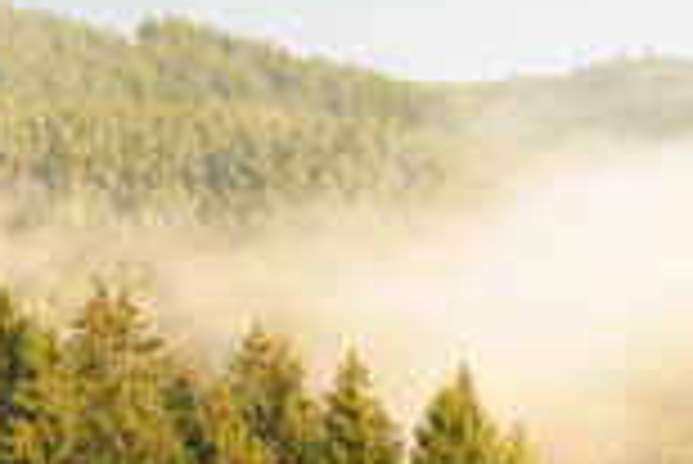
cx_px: -418
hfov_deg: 5.3
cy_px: 786
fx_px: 7418
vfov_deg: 3.6
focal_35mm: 385
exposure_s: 1/30
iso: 280
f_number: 11
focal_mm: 58
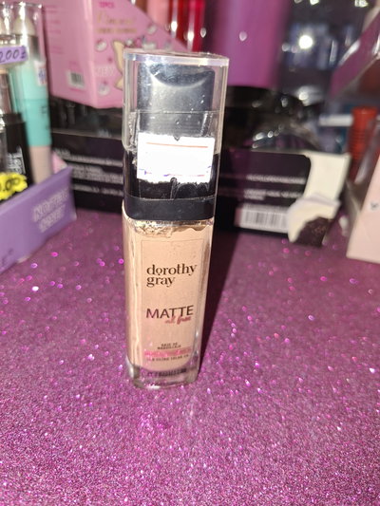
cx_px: 190
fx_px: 337
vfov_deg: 73.9
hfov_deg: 58.9
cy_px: 253
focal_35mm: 23
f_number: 1.8
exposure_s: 1/120
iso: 64
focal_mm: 5.54
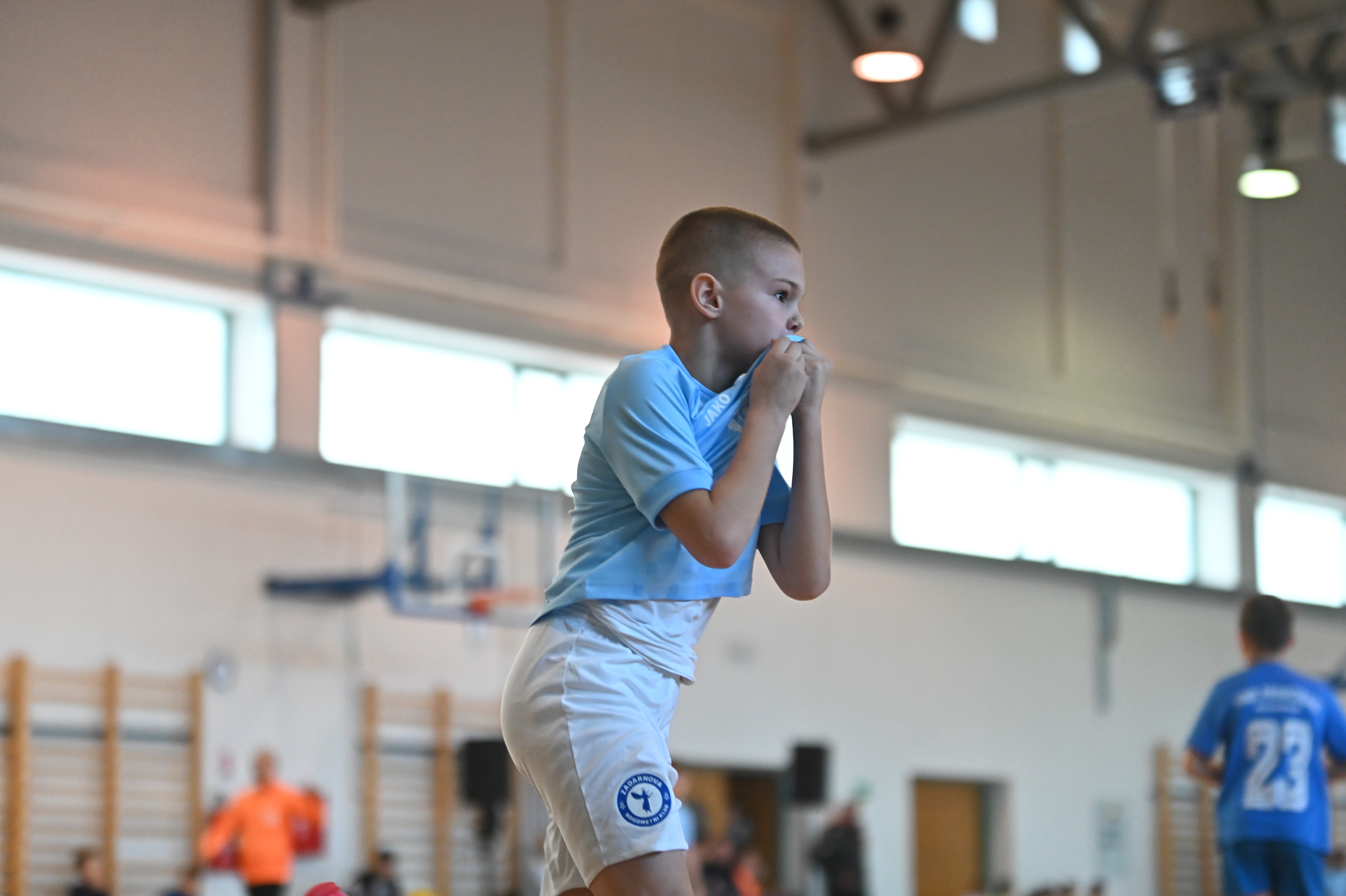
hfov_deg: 20.4
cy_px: 448
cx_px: 673
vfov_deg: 13.7
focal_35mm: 100
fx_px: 3736
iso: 3200
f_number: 2.8
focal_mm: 100
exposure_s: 1/800
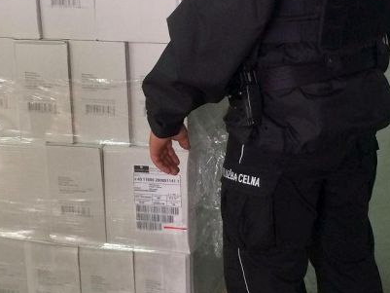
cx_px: 191
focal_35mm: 74
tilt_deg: -15.3
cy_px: 110
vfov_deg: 19.9
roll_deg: +2.7
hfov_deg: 26.3
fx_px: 834
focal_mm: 4.15
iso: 200
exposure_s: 1/33
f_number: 2.2
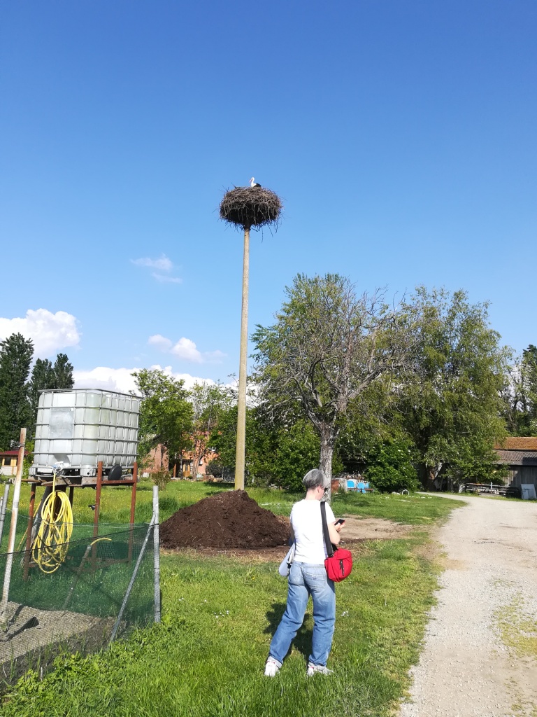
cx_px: 268
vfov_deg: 65.3
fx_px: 558
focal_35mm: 27
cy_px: 358
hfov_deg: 51.4
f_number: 2.2
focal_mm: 3.83
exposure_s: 1/827
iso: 50
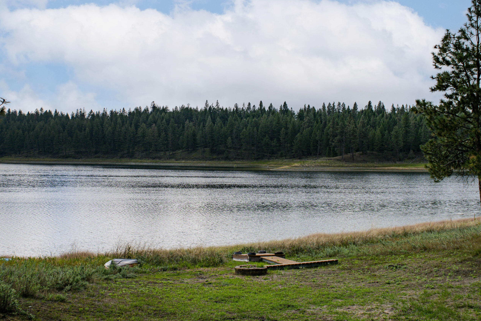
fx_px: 596
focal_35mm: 45
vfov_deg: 30.1
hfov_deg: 43.9
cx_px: 212
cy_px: 143
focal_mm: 25
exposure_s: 1/800
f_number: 10
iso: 200
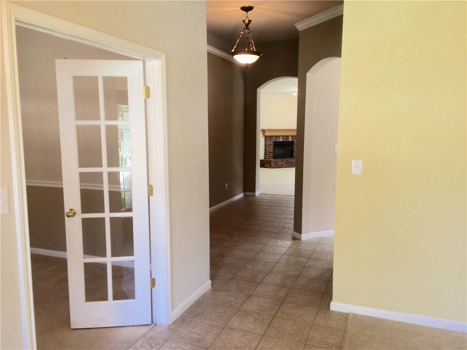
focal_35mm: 29
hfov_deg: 61.7
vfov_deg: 48.2
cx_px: 234
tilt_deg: -6.9
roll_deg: -0.1
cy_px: 175
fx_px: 391
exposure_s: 1/30
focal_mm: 4.15
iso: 40
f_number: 2.2
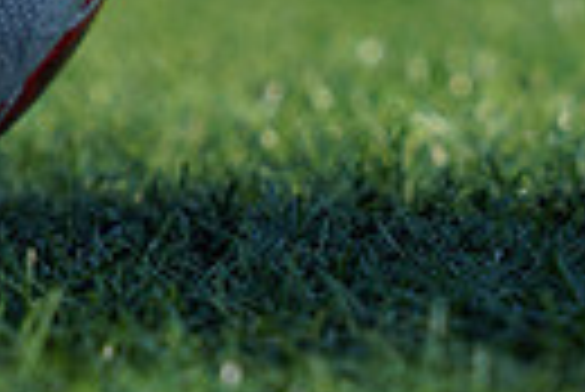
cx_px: -333
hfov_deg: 6.5
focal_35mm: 313
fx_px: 5092
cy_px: -187
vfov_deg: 4.4
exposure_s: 1/1250
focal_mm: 70
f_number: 4
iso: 160
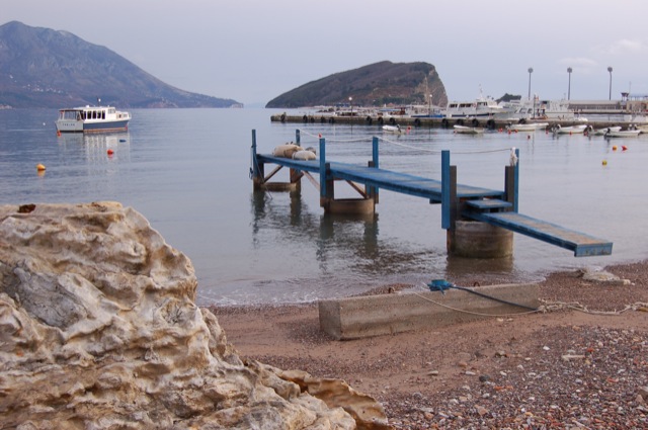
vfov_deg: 31.8
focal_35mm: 42
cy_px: 215
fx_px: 755
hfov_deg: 46.5
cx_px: 324
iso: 200
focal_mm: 28
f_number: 6.3
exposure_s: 1/160
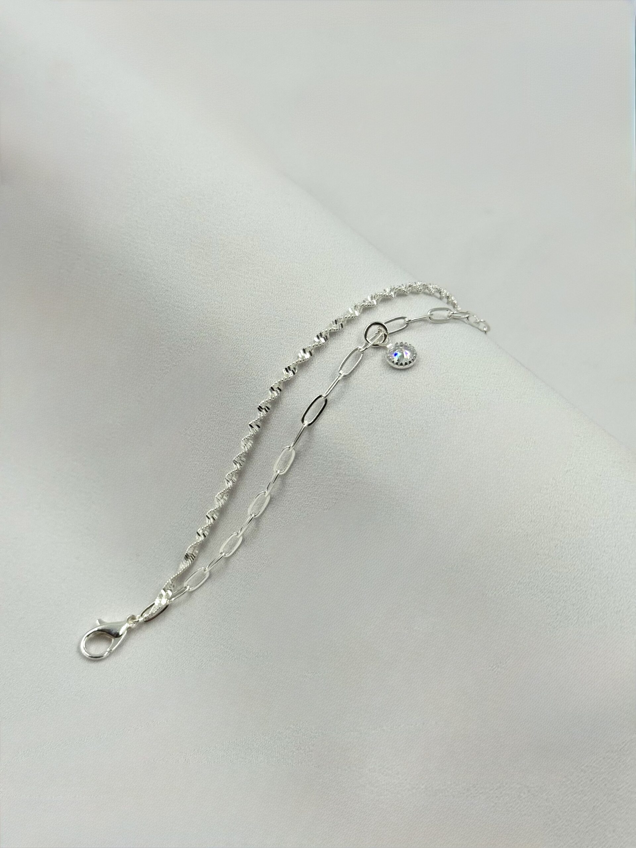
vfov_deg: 39.7
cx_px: 318
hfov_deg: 30.3
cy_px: 424
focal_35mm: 48
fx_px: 1176
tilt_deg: -48.6
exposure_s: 1/1923
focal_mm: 6.76
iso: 64
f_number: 1.78
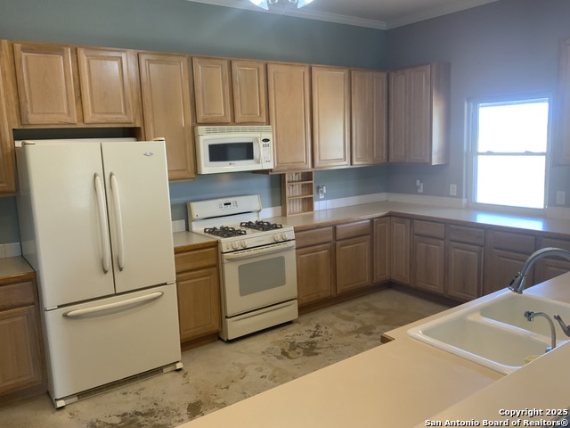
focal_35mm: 29
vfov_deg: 48.2
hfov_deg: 61.7
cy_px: 214
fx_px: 478
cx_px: 285
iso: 80
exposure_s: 1/60
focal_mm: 3
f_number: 1.8
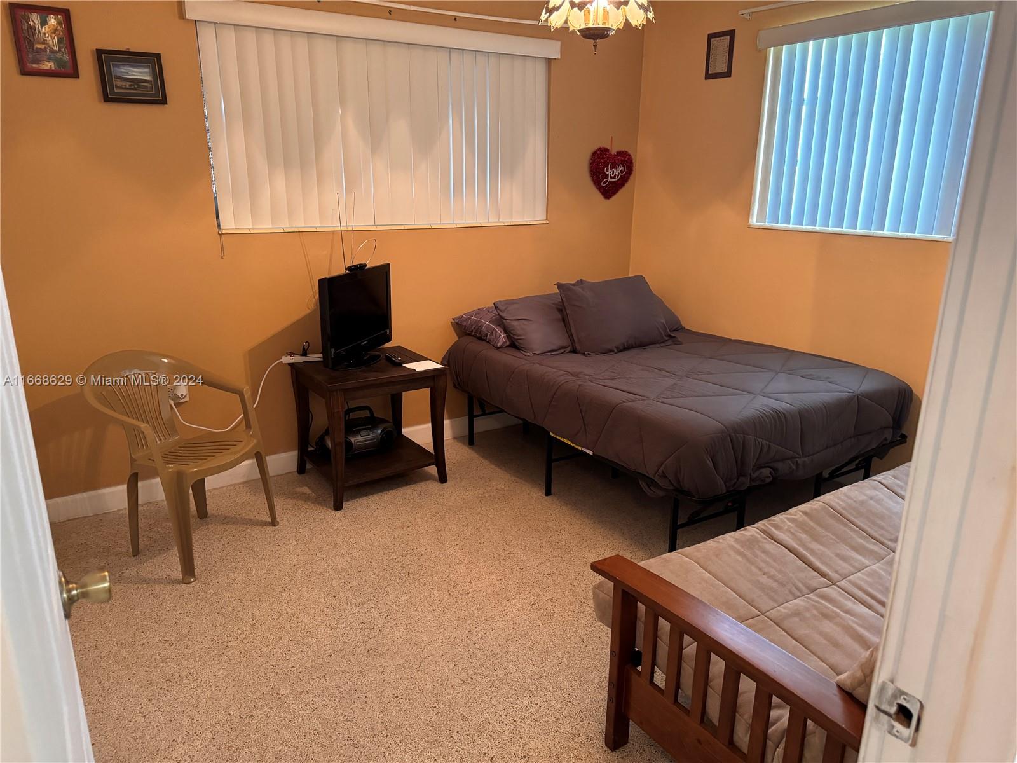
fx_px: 705
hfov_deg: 71.6
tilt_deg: -17.0
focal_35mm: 24
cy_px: 382
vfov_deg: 56.8
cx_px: 508
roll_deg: -0.5
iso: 640
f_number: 1.78
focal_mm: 6.76
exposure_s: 1/60
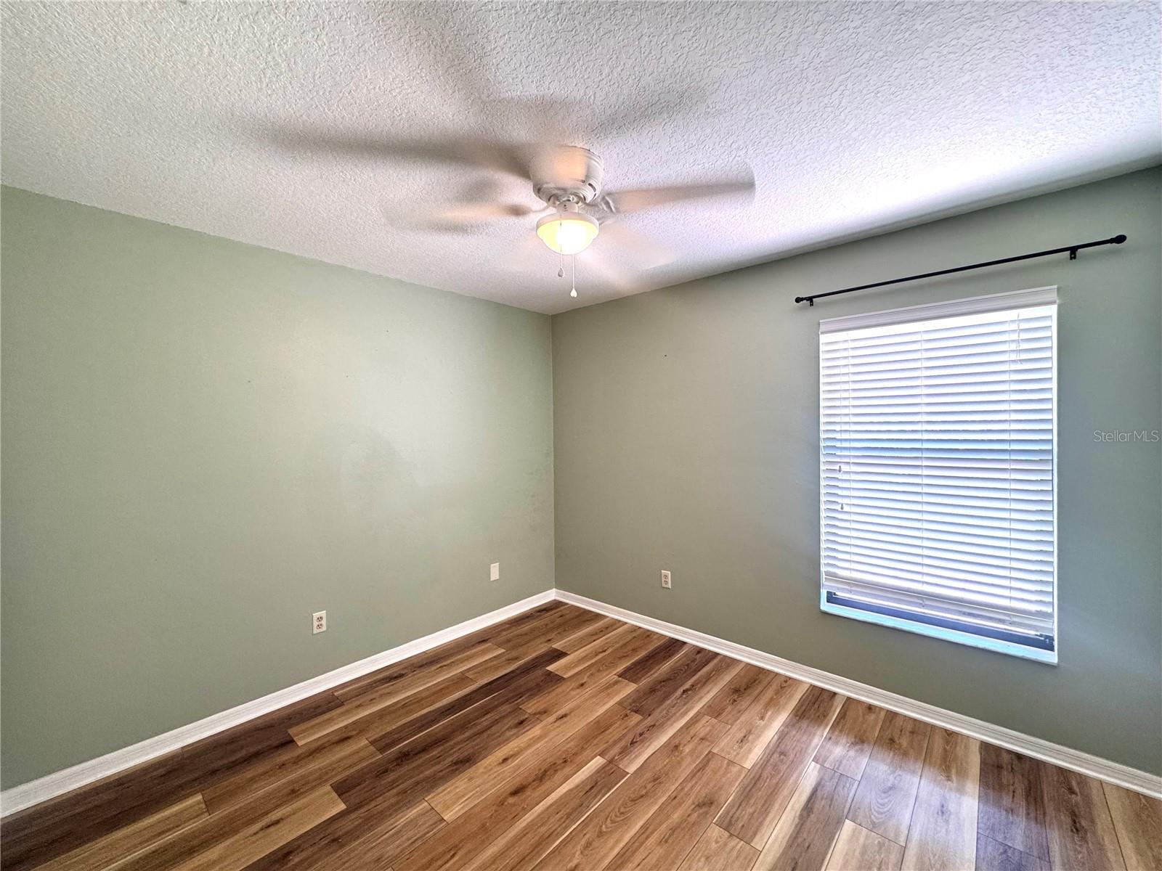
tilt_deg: -1.3
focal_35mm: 14
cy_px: 436
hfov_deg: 102.1
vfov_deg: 85.7
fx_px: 470
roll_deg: +0.7
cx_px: 581
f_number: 2.2
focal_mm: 2.22
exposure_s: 1/60
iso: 200
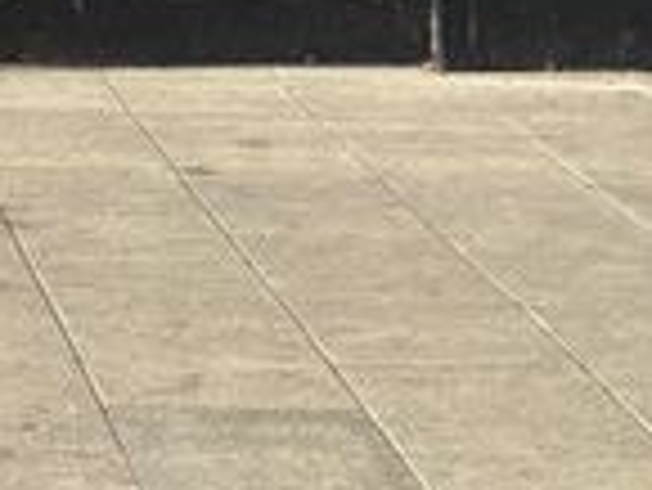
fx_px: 3751
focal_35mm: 199
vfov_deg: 7.0
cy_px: -775
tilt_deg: +3.7
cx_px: -755
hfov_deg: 9.2
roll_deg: -0.6
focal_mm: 5.96
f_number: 1.6
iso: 50
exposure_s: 1/2710
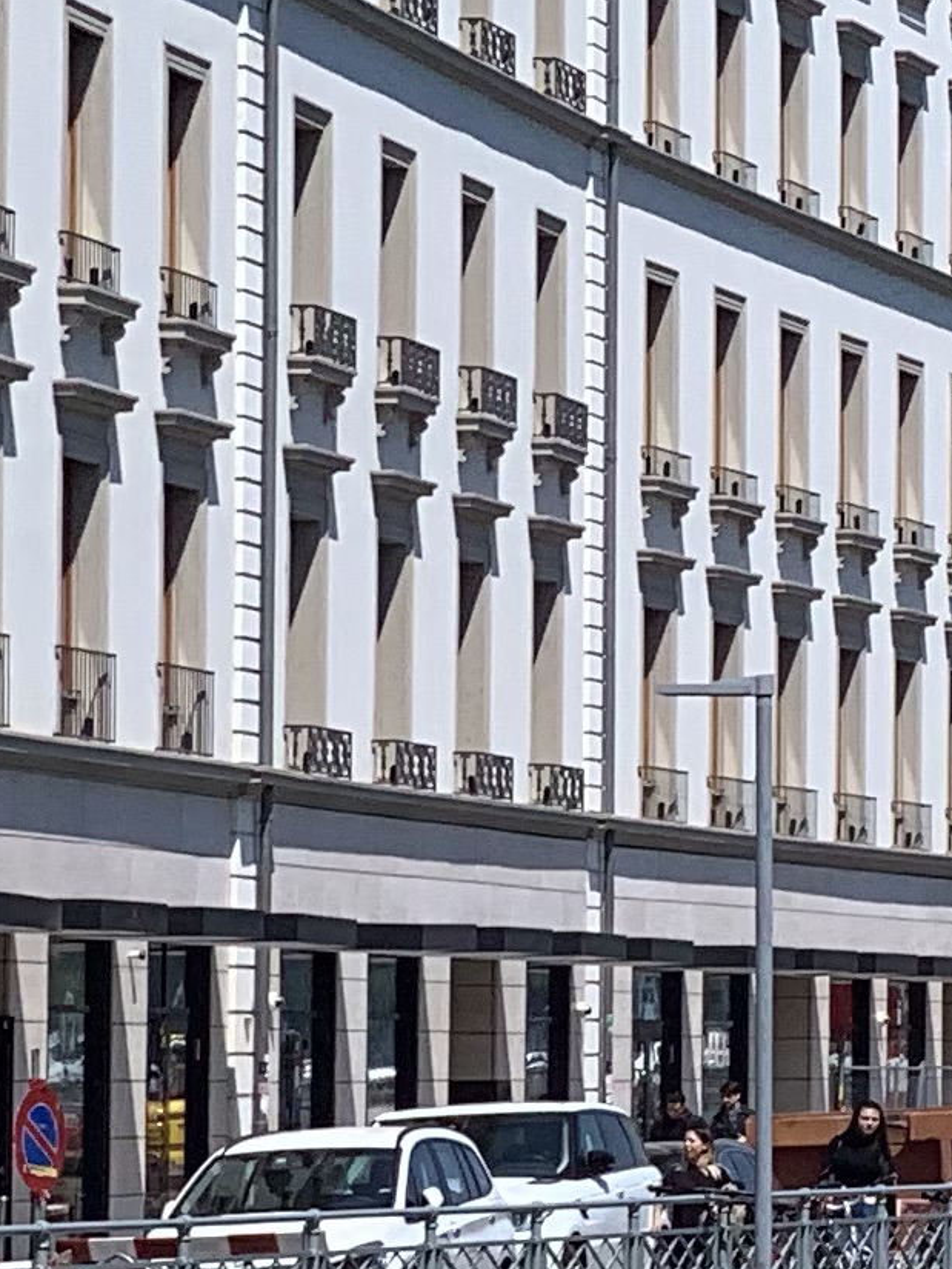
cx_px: 2771
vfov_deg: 7.8
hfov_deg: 5.5
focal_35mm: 254
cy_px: 574
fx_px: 9312
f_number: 2.4
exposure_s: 1/1370
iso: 16
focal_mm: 6
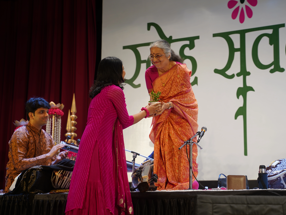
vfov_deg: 21.0
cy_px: 107
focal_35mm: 70
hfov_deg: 27.7
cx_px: 162
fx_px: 578
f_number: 4
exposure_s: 1/80
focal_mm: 64
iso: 125
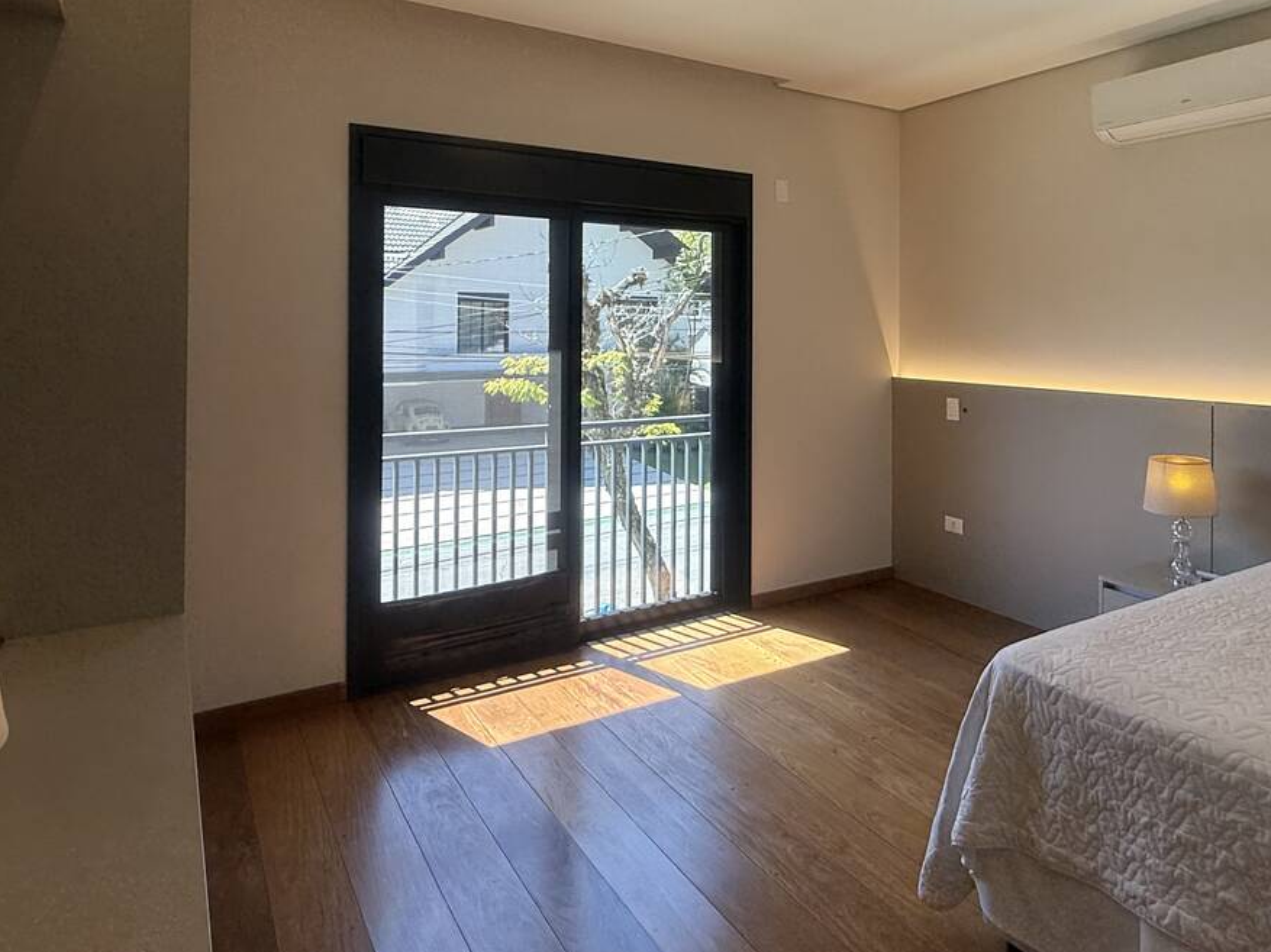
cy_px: 319
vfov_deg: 57.6
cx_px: 693
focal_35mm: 23
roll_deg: -0.6
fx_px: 844
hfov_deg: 73.8
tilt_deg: +0.8
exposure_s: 1/259
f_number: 2.2
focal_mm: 2.22
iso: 64
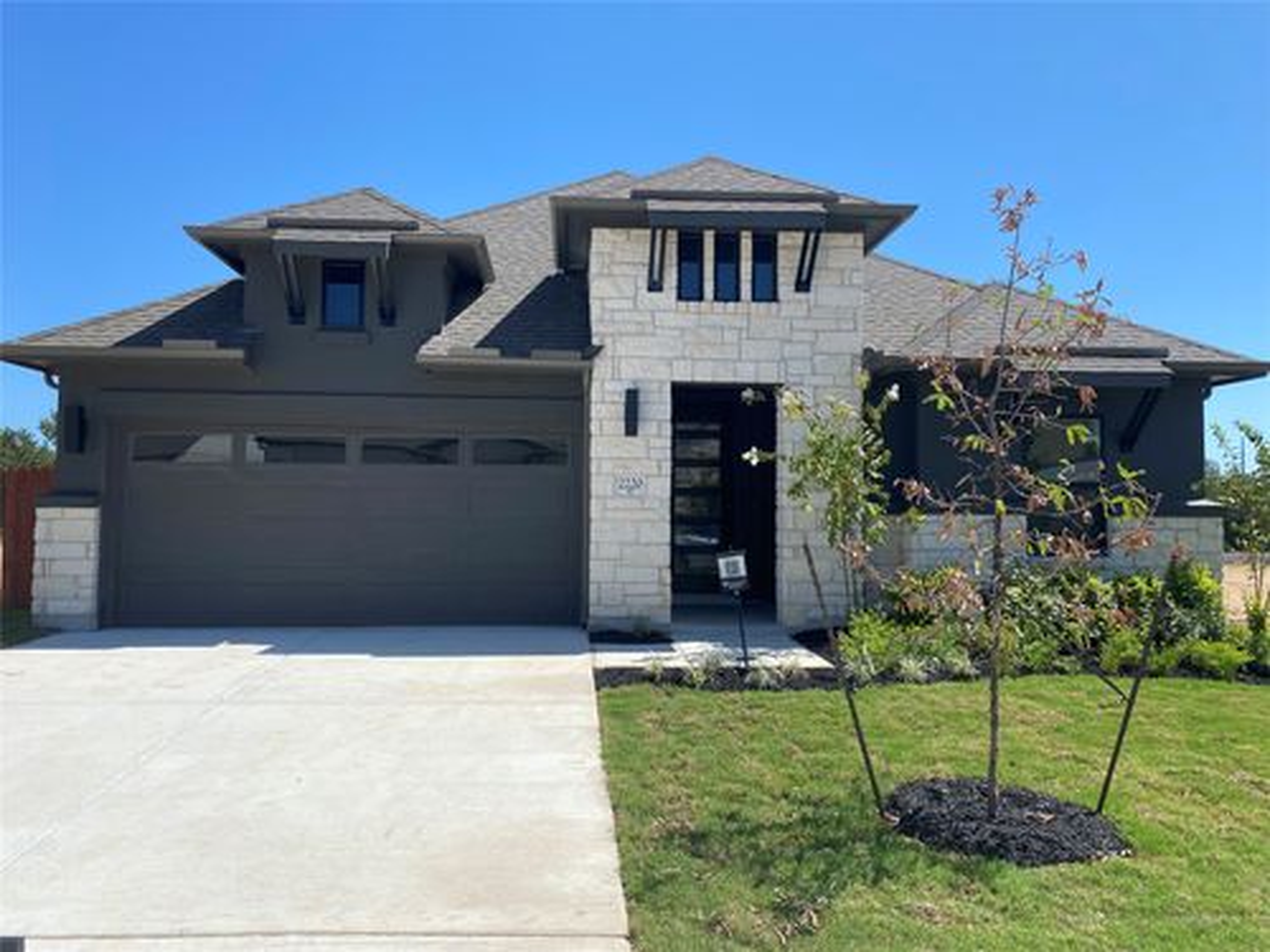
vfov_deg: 53.1
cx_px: 635
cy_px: 476
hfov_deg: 67.3
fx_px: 954
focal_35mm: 26
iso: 32
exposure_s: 1/3205
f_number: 1.8
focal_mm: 4.25
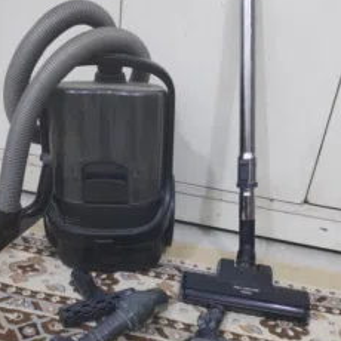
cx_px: 160
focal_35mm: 40
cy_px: 215
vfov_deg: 41.5
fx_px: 446
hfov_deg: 41.8
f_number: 1.8
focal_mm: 4.75
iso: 892
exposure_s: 1/33.3
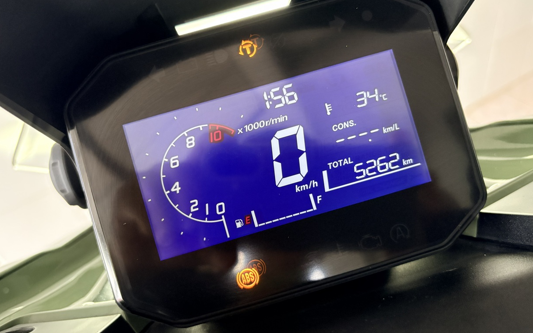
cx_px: 255
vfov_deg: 43.1
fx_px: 421
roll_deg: +13.4
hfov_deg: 64.6
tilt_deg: -40.5
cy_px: 147
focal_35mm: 29
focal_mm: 5.96
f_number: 1.6
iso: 640
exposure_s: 1/39
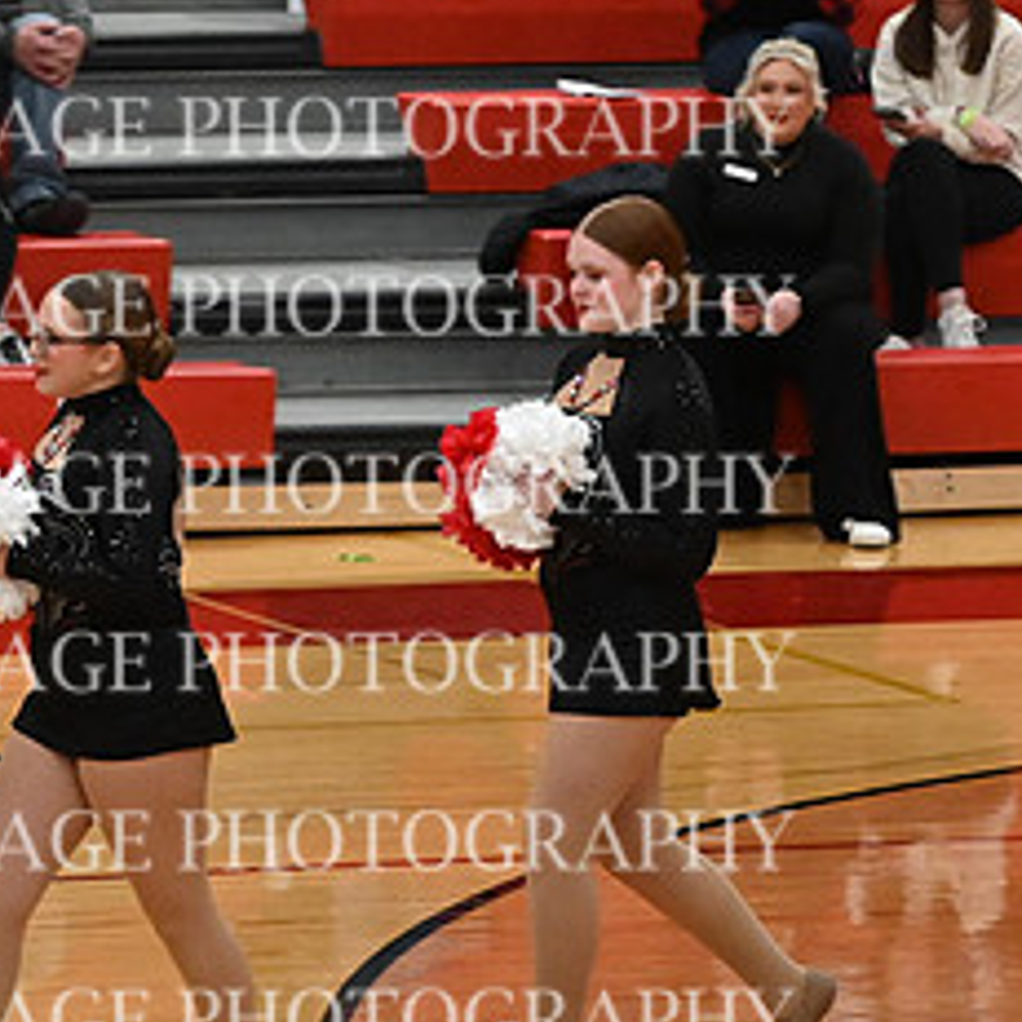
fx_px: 11991
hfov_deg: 4.9
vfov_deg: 4.9
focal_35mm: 359
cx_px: 155
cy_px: 573
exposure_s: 1/400
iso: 6400
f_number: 4
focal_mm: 112
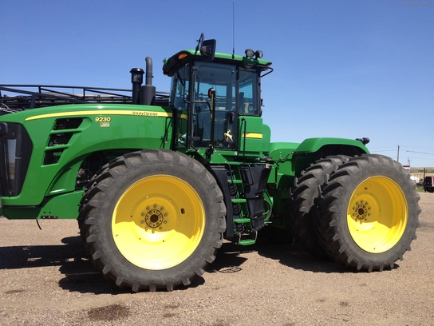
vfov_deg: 40.7
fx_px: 439
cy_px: 163
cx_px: 217
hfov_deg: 52.6
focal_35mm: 35
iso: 64
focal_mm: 4.28
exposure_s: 1/1284
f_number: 2.4
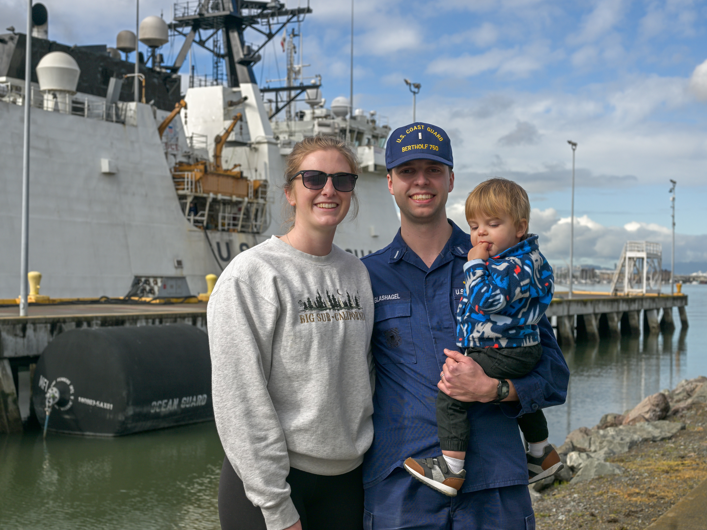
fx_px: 1123
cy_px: 269
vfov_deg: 26.6
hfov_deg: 34.9
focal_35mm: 55
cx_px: 365
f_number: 8
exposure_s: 1/800
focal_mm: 50
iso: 400
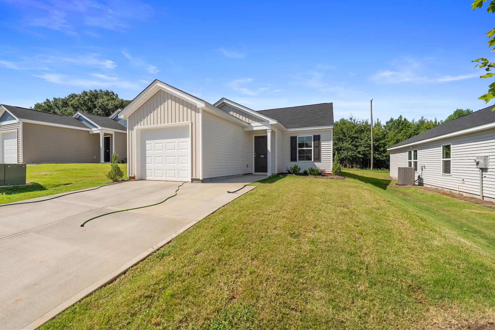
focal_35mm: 14
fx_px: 192
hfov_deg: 104.3
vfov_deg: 81.2
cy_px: 165
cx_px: 248
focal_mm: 14
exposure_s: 1/2500
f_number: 5.6
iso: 400
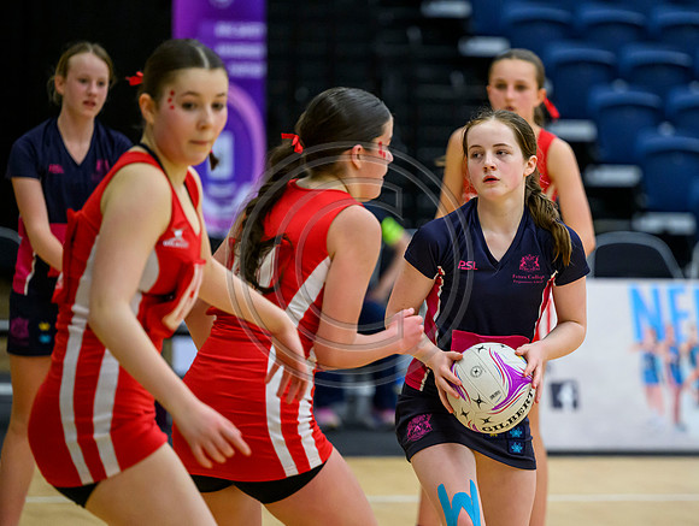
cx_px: 485
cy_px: 245
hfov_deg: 8.4
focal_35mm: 236
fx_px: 4765
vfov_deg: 6.3
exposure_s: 1/800
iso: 5000
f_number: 2.8
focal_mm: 175
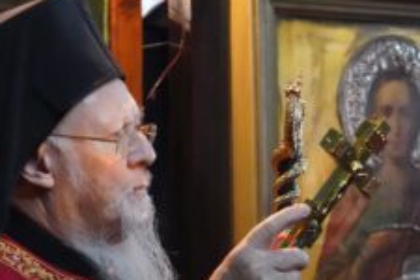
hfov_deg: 12.1
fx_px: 1983
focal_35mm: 170
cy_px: 211
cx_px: 243
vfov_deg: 8.1
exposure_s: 1/400
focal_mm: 85
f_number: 5.6
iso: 32000
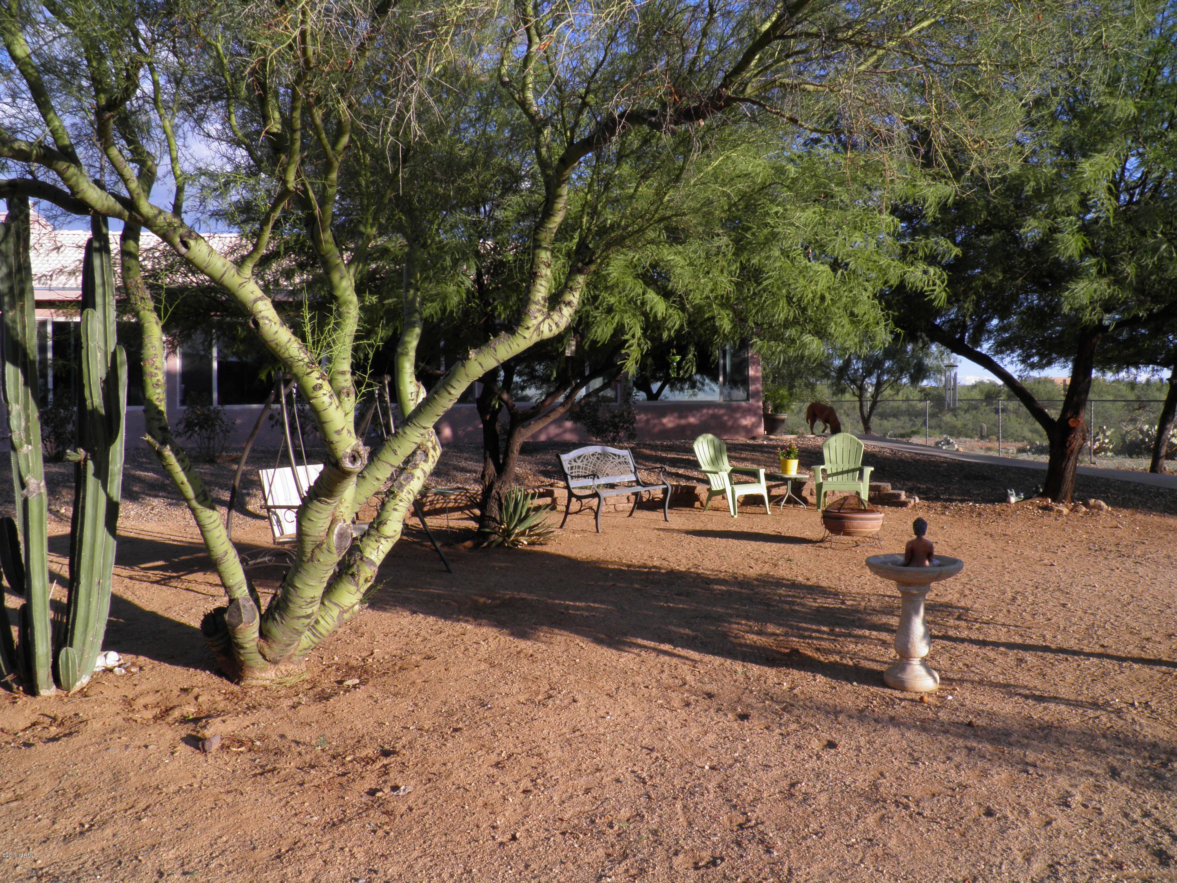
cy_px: 442
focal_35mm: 28
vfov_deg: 49.7
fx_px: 952
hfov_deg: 63.4
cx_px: 588
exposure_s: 1/125
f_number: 5.7
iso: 50
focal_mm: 4.9
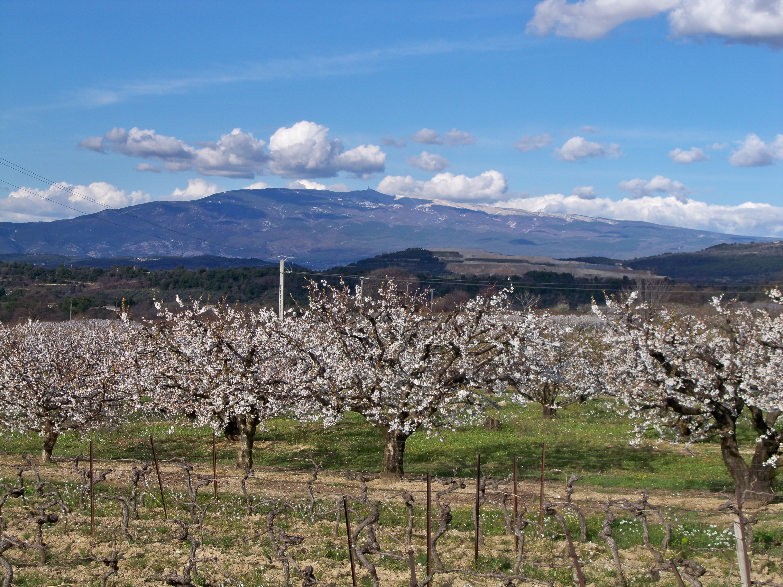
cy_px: 294
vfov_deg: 24.8
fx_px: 1335
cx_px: 392
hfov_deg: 32.7
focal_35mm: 59
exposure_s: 1/500
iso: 64
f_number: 4
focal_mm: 10.5
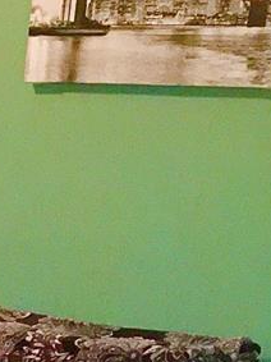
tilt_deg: -21.0
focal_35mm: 123
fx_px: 1285
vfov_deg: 14.8
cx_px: -300
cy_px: 562
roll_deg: -0.5
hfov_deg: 10.8
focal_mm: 4.15
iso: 200
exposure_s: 1/16
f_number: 2.2
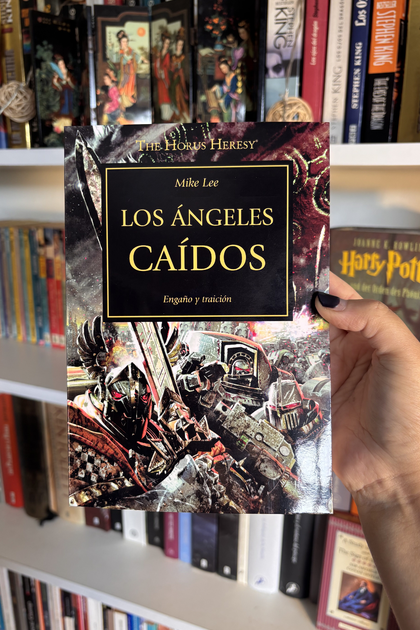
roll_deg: -0.9
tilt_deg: -14.3
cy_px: 305
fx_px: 490
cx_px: 203
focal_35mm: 28
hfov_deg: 46.4
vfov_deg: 65.5
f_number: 1.6
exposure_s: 1/50
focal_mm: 5.96
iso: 80
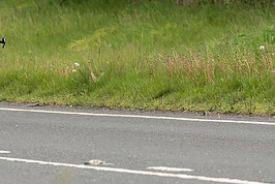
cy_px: 0
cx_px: -34
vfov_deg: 2.2
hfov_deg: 3.3
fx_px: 4749
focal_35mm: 621
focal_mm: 200
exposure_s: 1/1000
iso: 640
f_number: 4.5
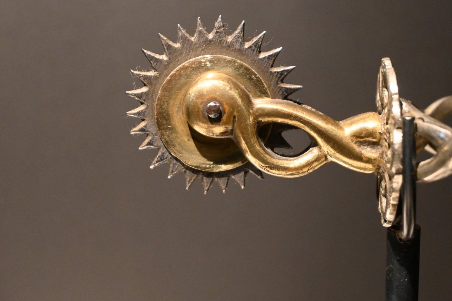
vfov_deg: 16.7
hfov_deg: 24.8
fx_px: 1029
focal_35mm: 82
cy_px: 141
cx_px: 245
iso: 5600
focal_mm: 50
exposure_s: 1/60
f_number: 6.3
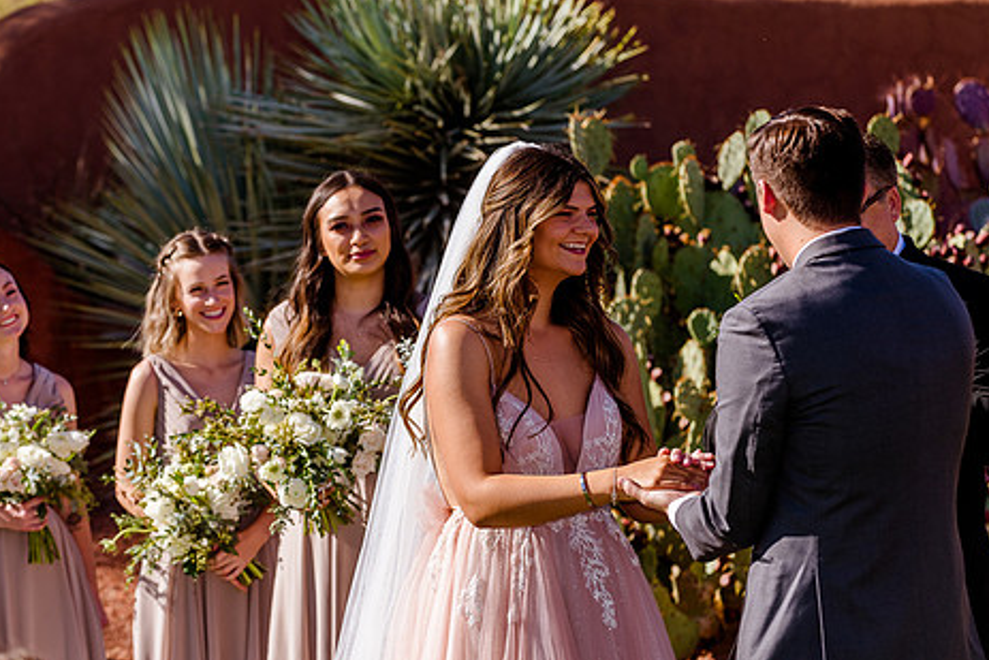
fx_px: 4479
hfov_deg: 12.6
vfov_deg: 8.4
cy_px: 285
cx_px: 419
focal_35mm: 163
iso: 200
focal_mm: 130
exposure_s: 1/800
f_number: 5
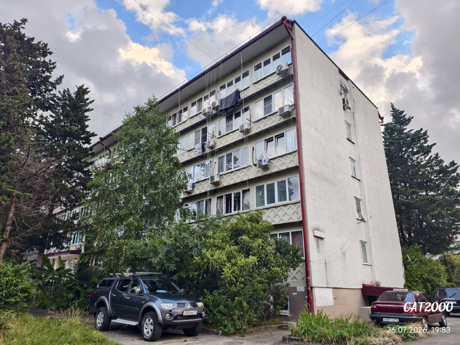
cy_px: 172
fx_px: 306
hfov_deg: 73.9
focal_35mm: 23
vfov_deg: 58.9
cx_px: 230
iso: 71
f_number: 1.57
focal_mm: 6.54
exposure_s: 1/153
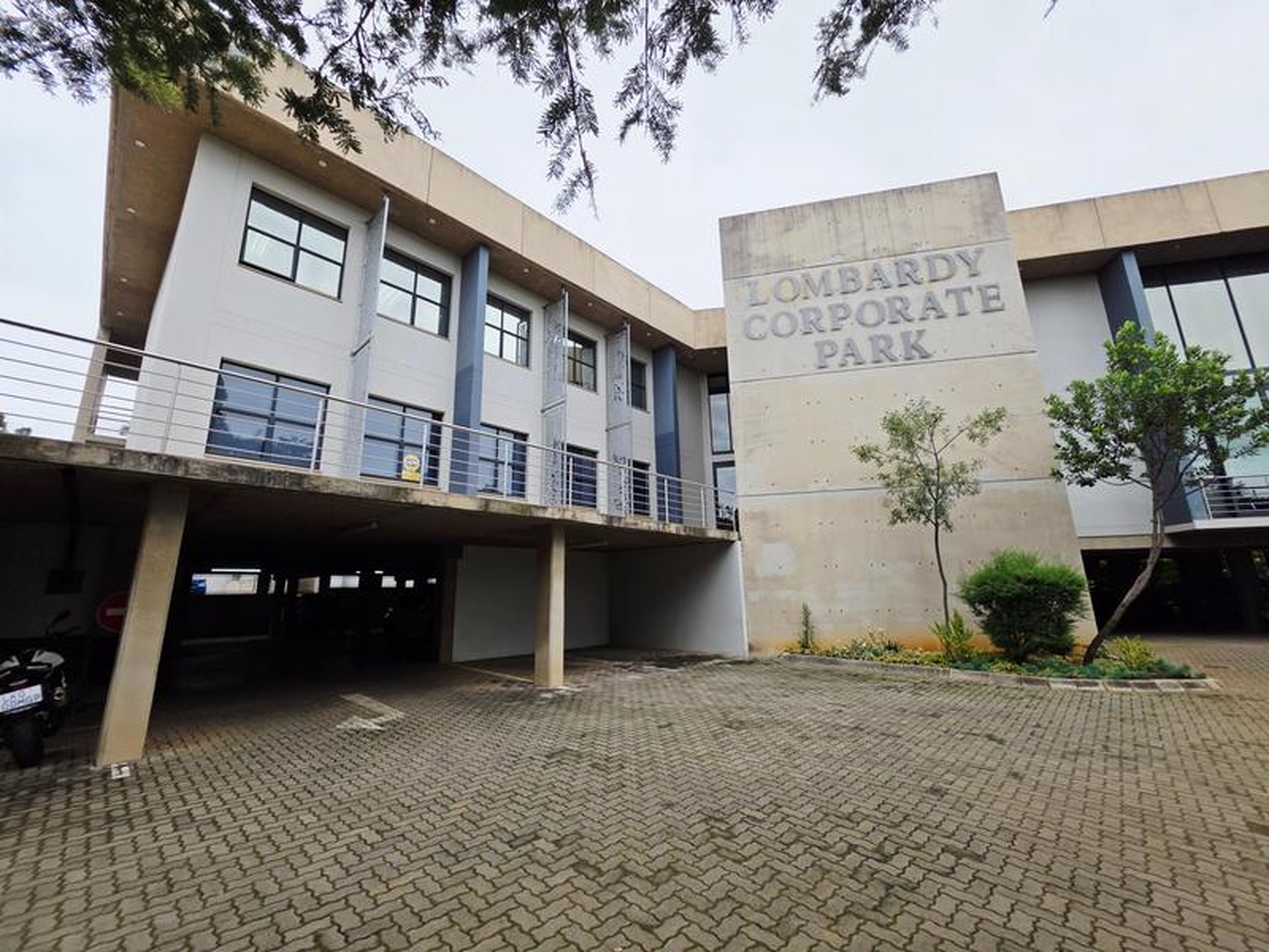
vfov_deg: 89.9
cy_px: 476
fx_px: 477
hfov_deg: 106.2
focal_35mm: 13
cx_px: 634
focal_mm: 2.2
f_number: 1.9
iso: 40
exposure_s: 1/871
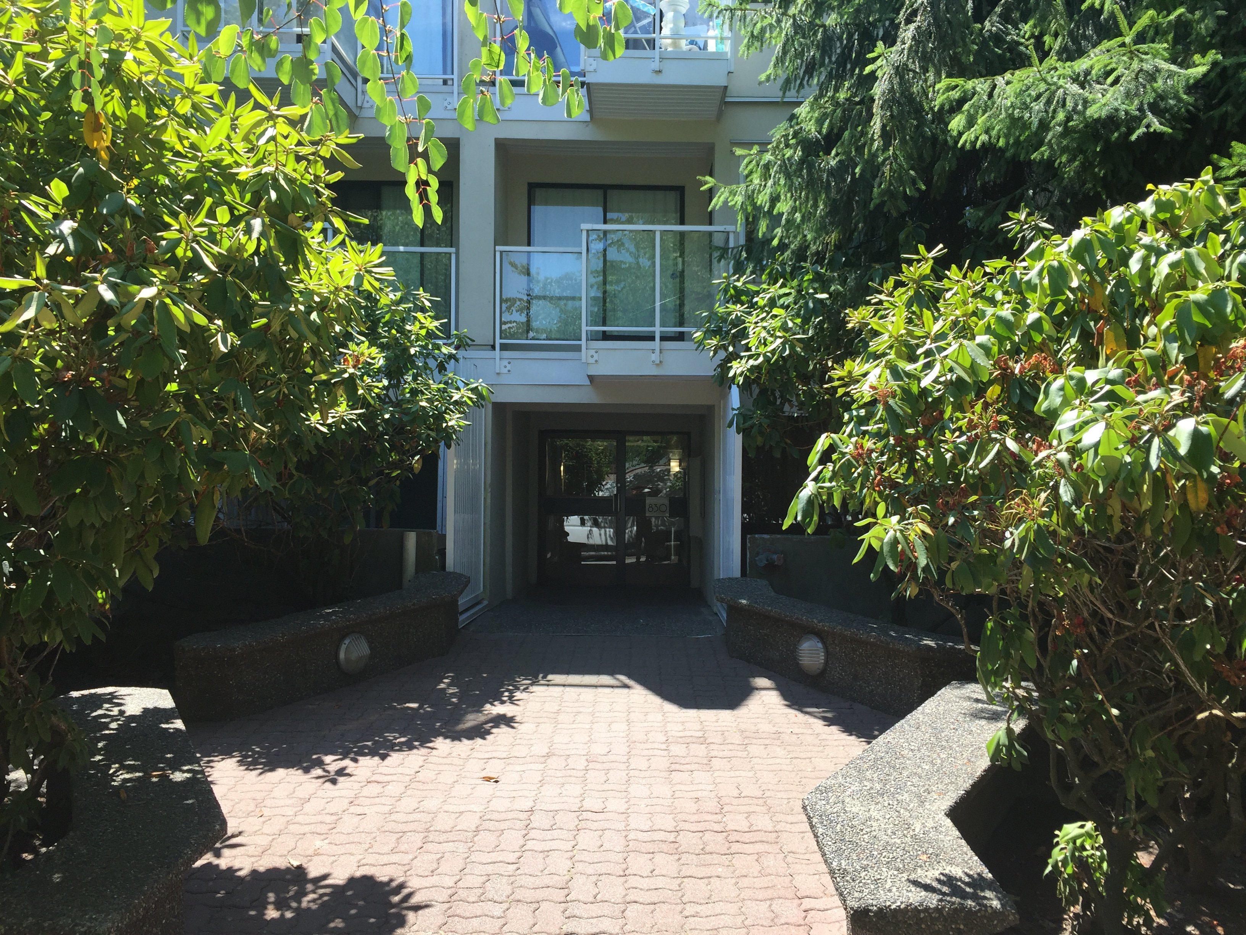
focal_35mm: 29
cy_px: 468
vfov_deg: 48.2
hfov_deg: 61.7
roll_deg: -1.6
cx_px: 623
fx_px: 1044
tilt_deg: +2.6
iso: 32
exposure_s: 1/549
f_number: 2.2
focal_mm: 4.15
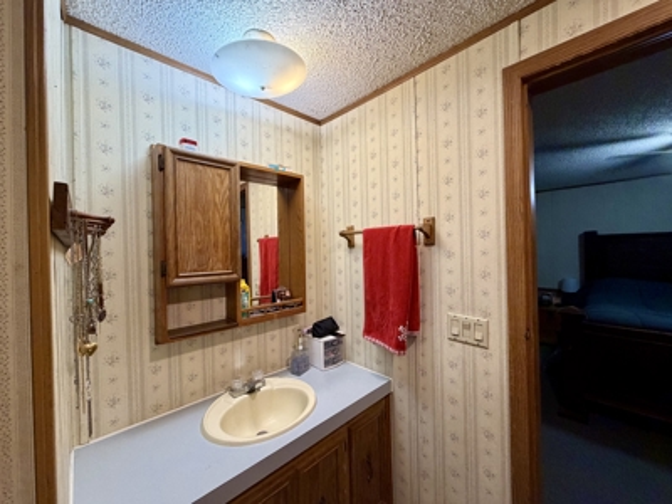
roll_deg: +1.8
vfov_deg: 85.7
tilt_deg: -0.2
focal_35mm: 14
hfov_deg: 102.1
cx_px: 336
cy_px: 252
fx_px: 272
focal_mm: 2.22
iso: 250
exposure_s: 1/60
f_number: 2.2
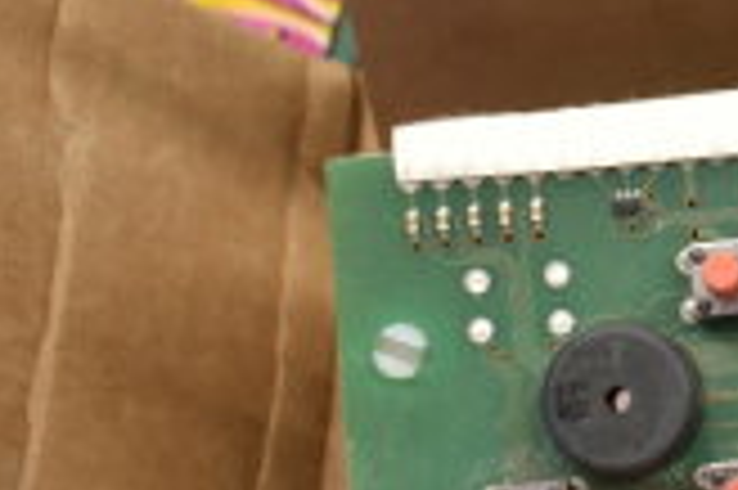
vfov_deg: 9.4
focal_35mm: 145
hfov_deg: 13.0
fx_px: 2969
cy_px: 187
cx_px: 1282
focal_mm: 26
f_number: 4
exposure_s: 1/40
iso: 720
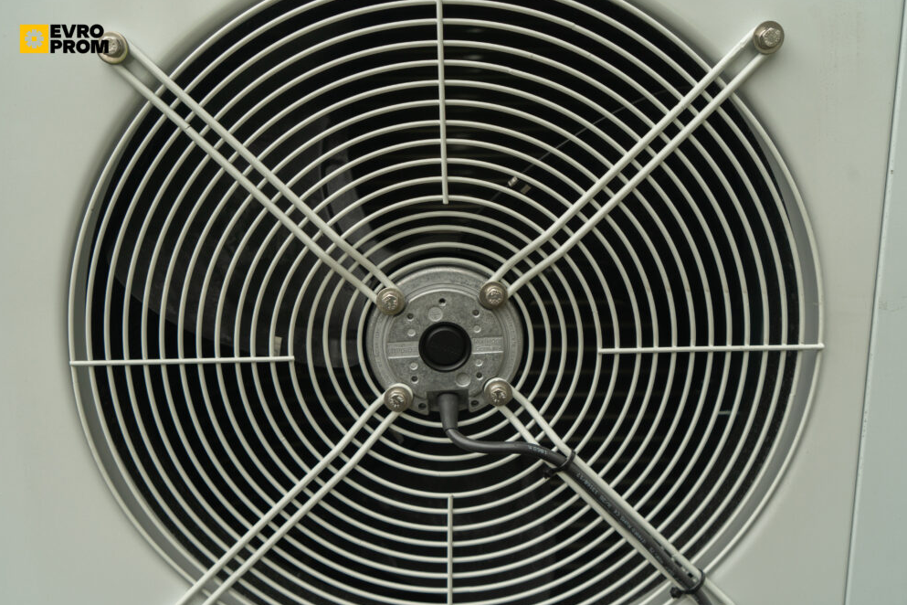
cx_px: 448
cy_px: 299
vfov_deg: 40.0
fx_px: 831
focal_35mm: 33
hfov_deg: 57.2
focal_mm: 32
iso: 400
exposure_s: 1/100
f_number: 5.6
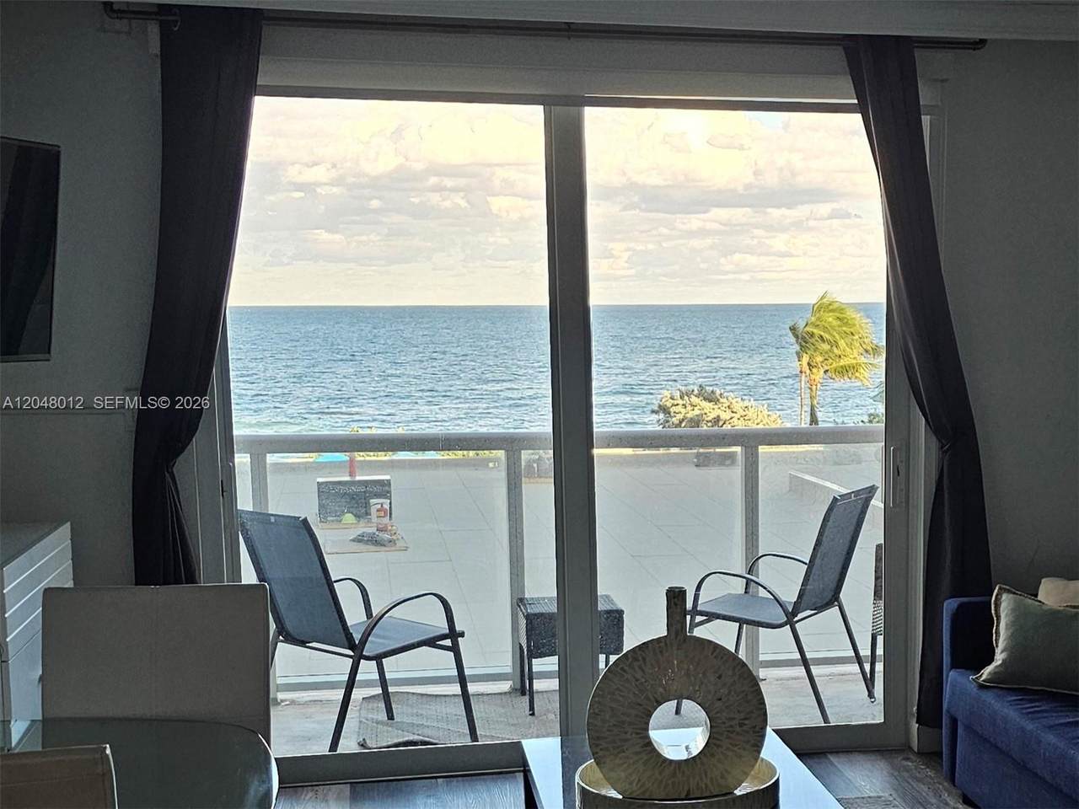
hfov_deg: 73.9
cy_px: 404
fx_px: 717
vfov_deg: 58.9
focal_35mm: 23
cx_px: 540
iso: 125
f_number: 1.7
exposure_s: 1/208
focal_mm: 6.3
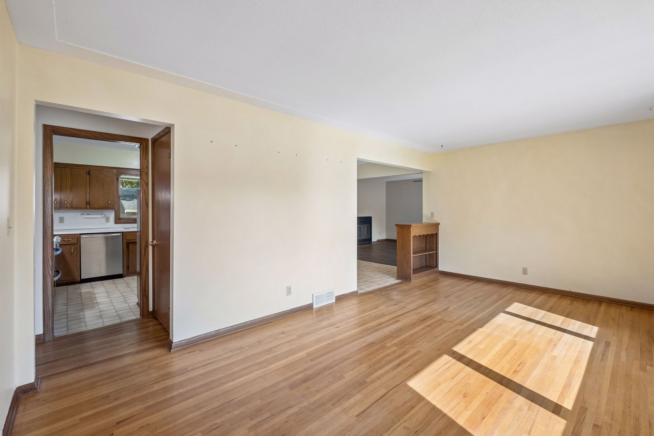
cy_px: 218
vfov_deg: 77.3
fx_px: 272
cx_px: 327
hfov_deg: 100.4
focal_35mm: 15
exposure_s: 1/110
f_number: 8
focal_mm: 10
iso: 400
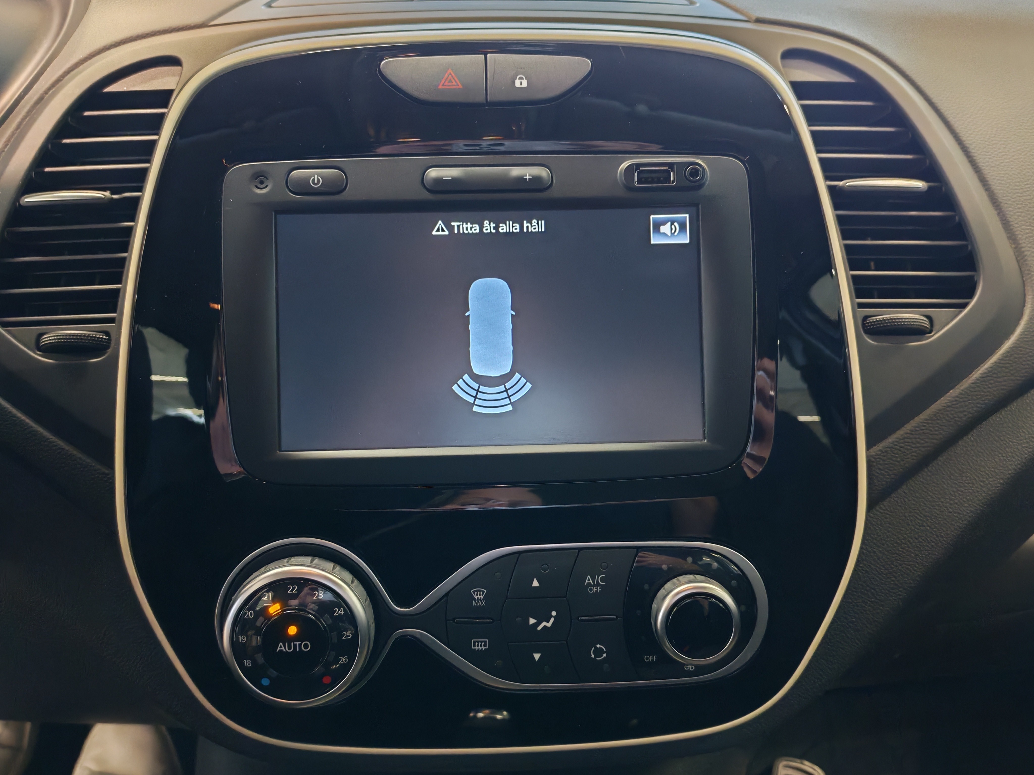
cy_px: 388
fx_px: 986
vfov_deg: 42.9
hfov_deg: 55.4
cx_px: 517
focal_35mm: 33
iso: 1169
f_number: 1.9
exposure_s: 1/100
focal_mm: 6.12
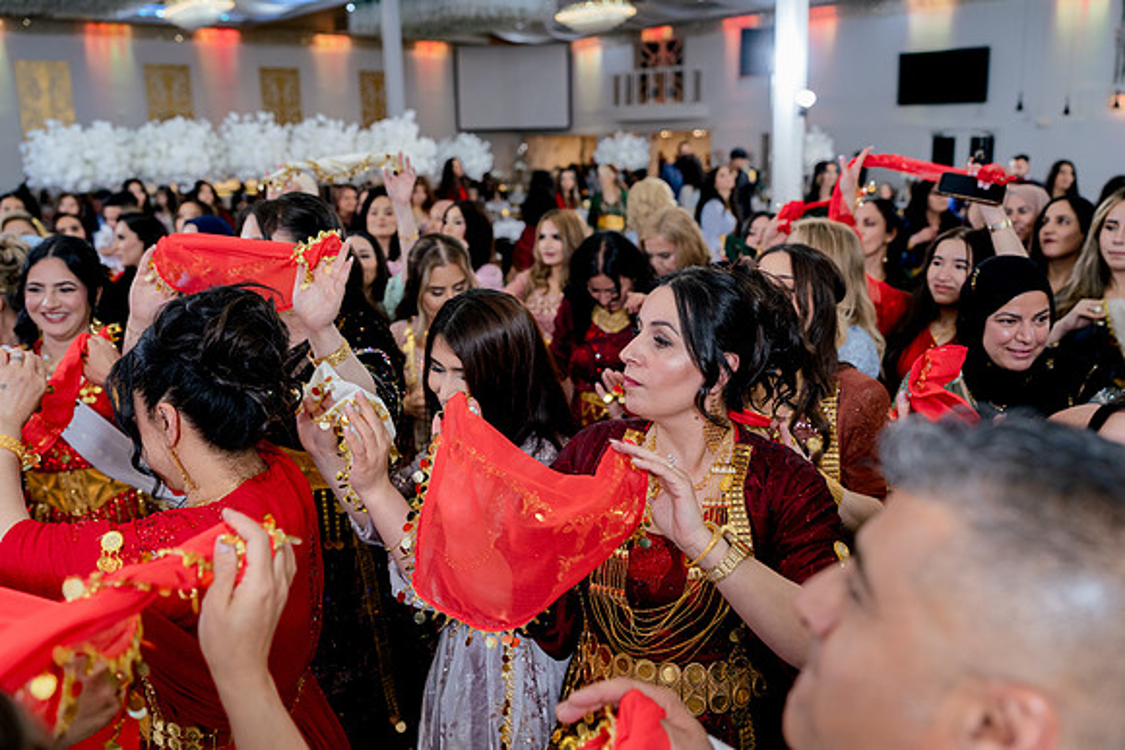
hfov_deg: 65.5
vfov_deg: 46.4
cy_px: 375
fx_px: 875
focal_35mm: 28
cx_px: 562
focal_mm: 28
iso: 800
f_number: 2.8
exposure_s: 1/160
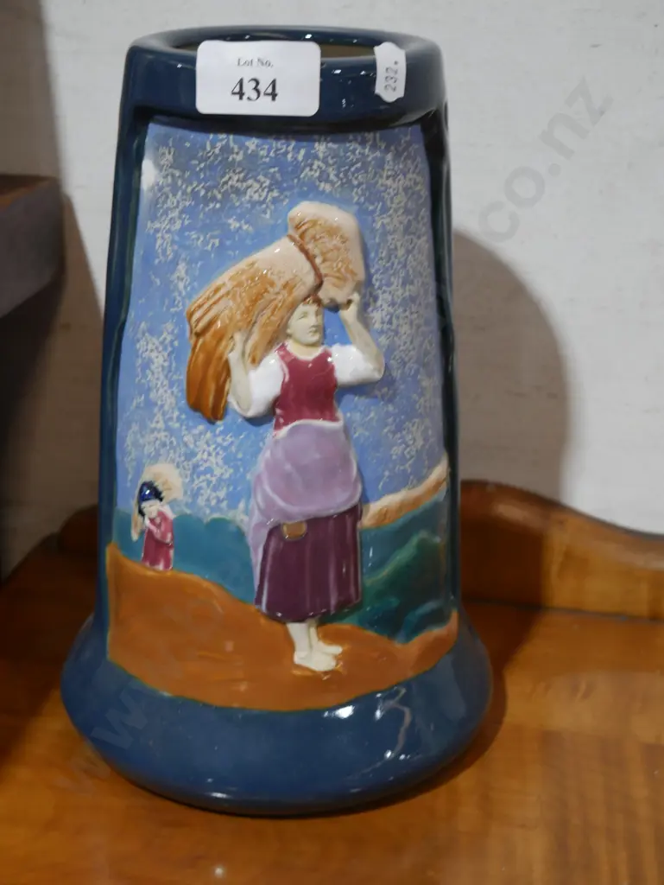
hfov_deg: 26.1
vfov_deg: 34.3
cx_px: 332
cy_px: 442
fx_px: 1431
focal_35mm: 56
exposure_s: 1/60
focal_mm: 28
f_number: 5.3
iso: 800
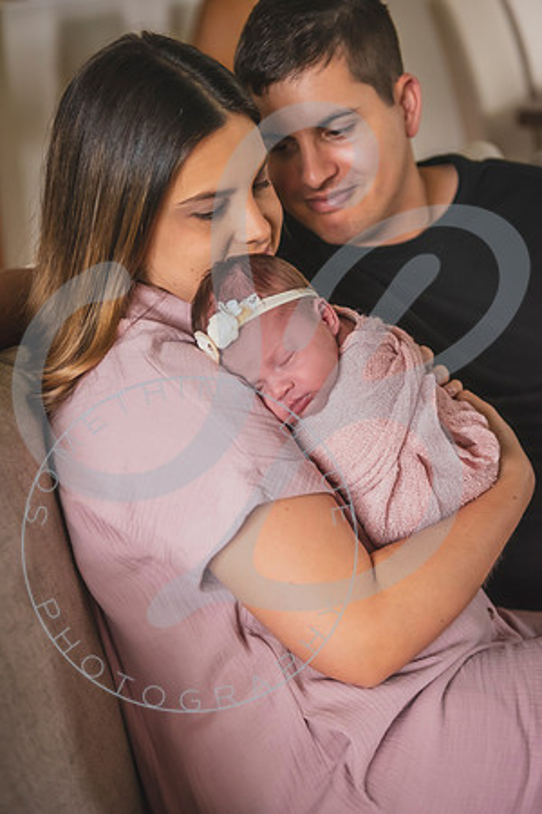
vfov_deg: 36.2
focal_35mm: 55
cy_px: 407
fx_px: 1242
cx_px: 271
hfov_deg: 24.6
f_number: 2.8
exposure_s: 1/200
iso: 2500
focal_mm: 55
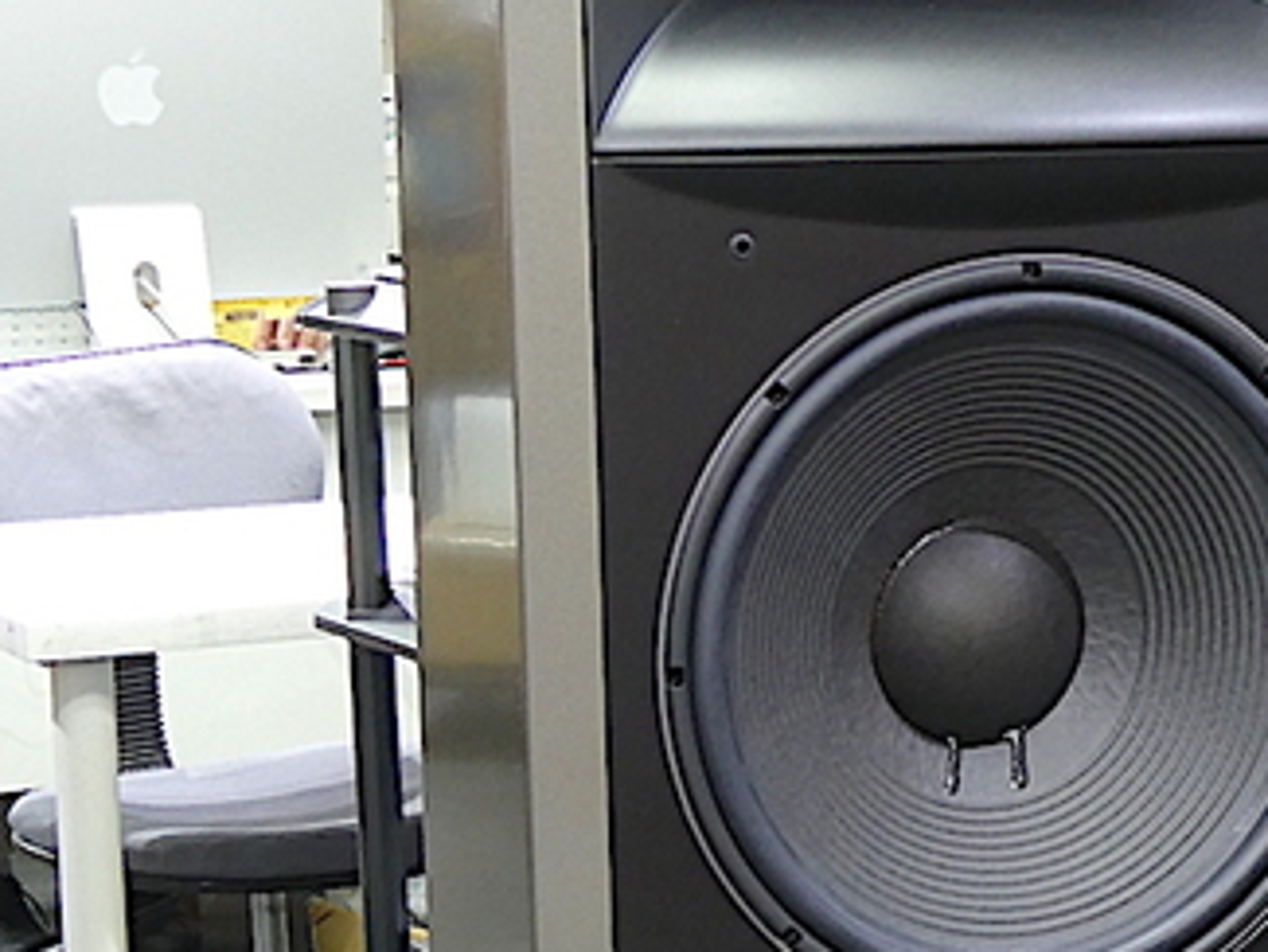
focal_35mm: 130
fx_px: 4764
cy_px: 815
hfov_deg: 14.8
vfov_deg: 11.4
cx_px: 1440
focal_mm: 7.8
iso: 200
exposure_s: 1/4
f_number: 3.9
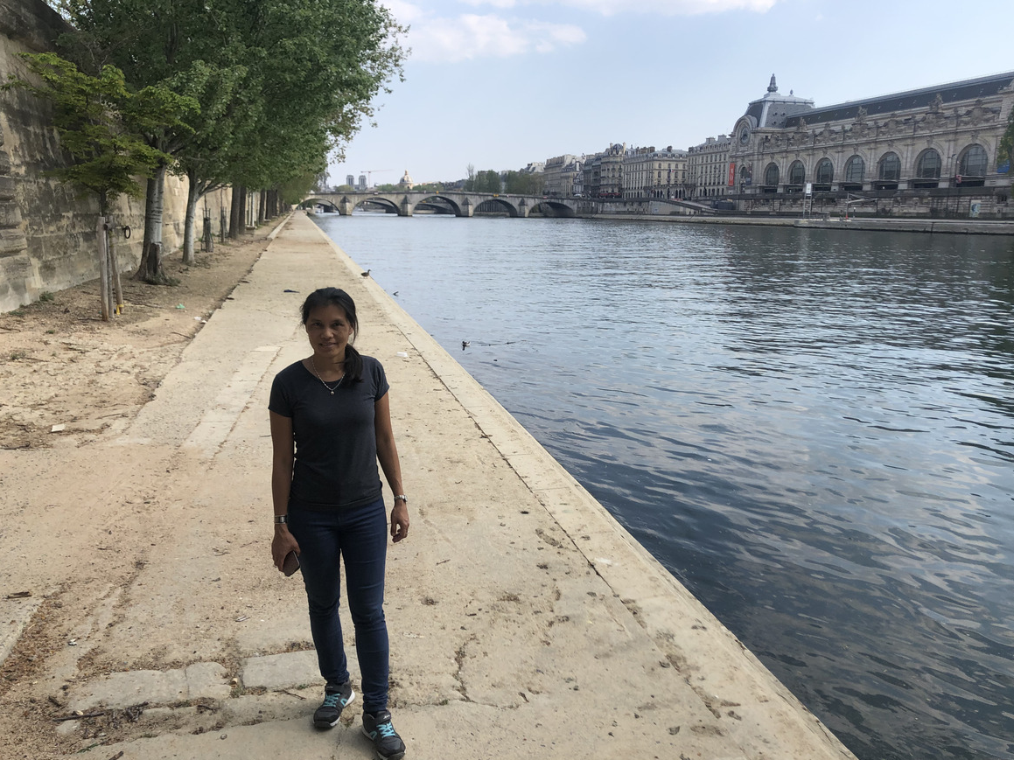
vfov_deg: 48.2
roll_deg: +0.4
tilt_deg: -11.7
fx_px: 849
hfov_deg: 61.7
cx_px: 523
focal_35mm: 29
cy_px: 387
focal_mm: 4
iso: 20
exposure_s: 1/1567
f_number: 1.8
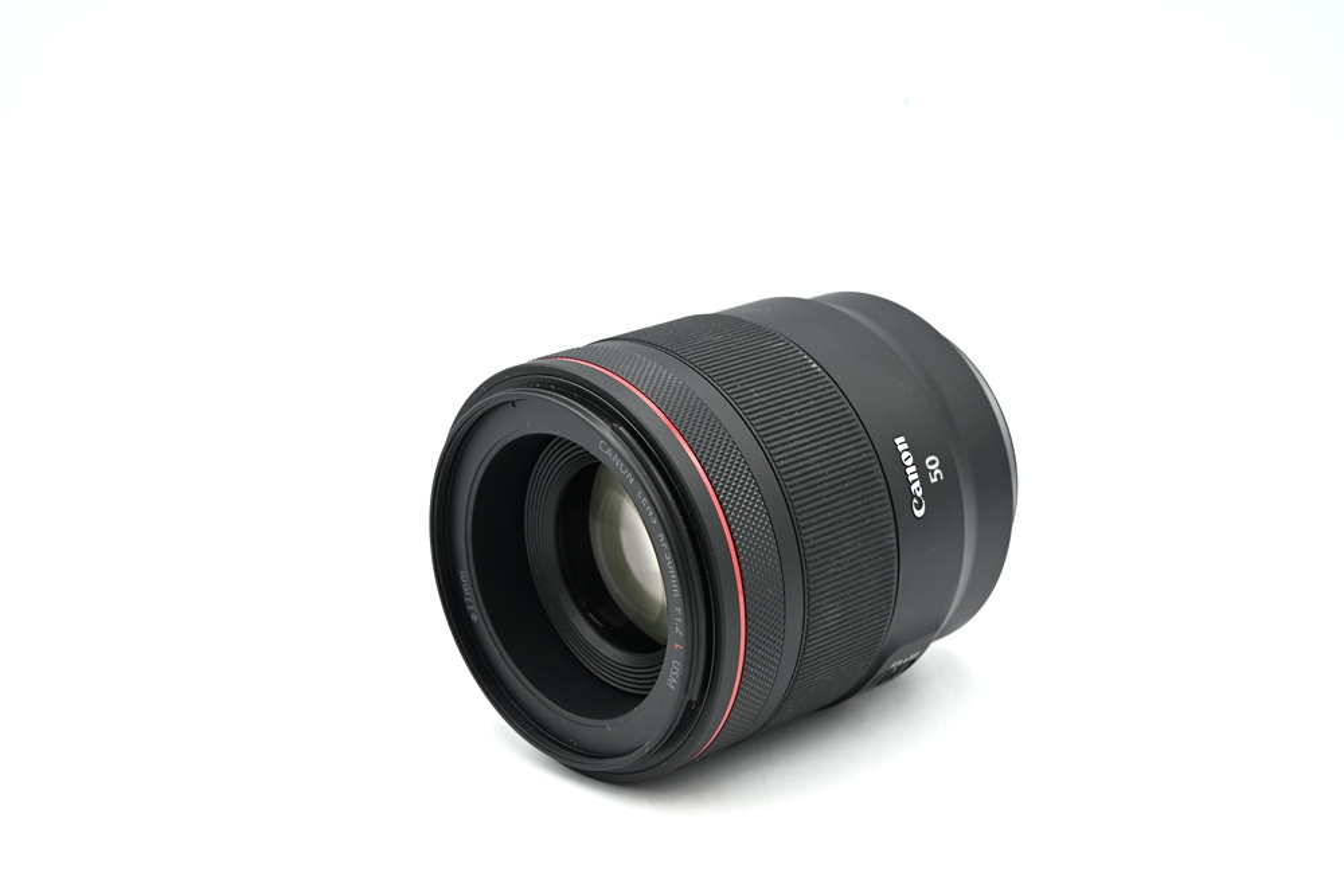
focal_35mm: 66
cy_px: 448
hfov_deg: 30.5
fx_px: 2464
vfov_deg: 20.6
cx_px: 672
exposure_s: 1/30
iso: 160
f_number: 11
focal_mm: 66
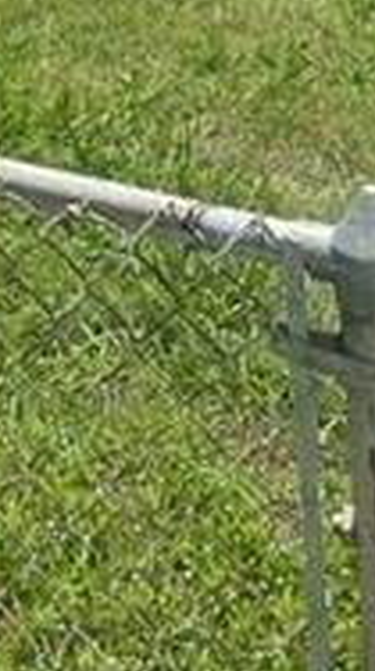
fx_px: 2062
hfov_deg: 10.1
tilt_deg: +4.0
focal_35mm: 116
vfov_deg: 15.7
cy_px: -546
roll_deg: +2.8
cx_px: -164
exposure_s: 1/6135
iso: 32
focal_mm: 4.2
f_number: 1.6
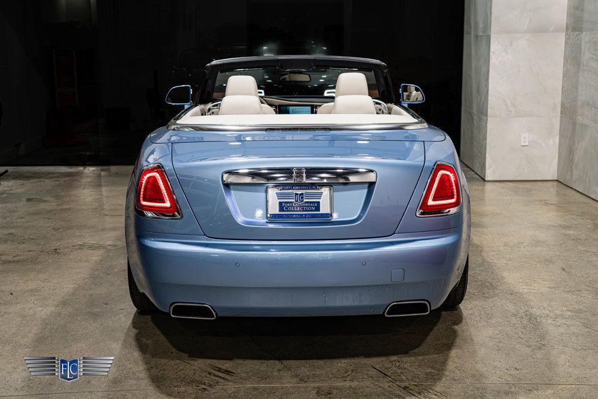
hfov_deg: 40.8
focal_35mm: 48
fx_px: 805
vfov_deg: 27.8
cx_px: 301
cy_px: 189
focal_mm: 46
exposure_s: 1/60
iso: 1600
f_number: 5
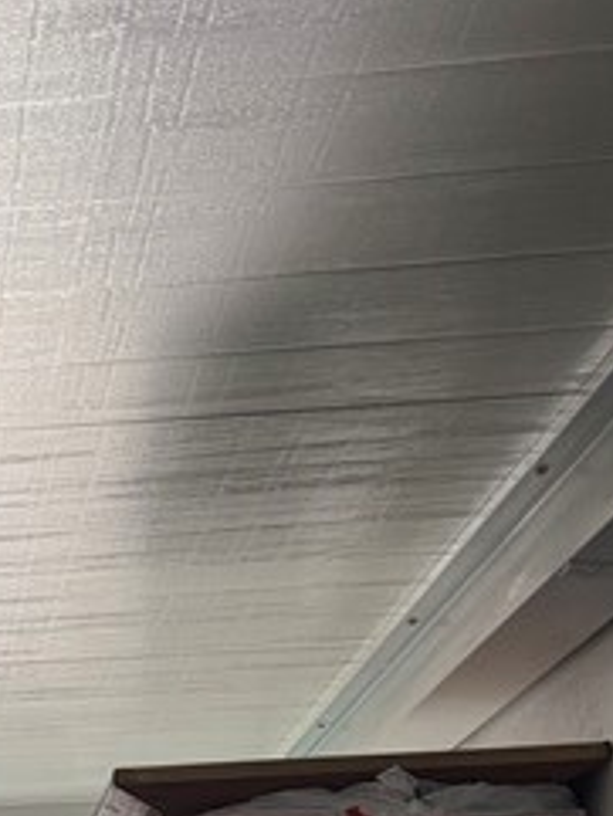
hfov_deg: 12.6
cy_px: 1439
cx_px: -643
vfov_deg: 16.4
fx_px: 2406
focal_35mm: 102
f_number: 1.78
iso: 100
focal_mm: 6.76
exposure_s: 1/467
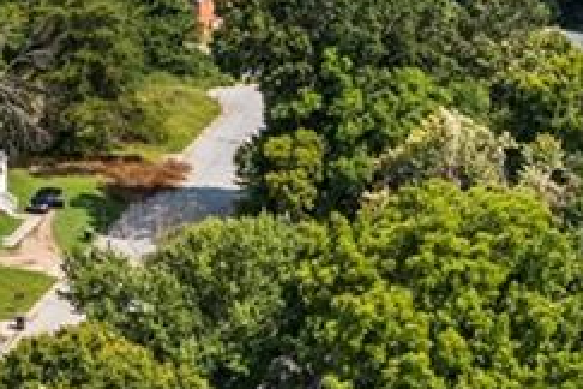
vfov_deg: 11.5
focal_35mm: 118
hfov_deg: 17.2
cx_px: 144
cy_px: 409
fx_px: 1911
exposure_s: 1/320
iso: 100
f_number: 5.6
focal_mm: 10.26
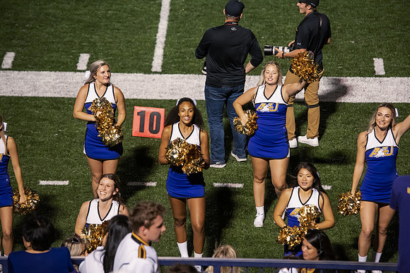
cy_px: 136
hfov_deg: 11.7
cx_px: 205
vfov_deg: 7.9
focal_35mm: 175
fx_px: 1993
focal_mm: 175
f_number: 4
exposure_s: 1/500
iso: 4000
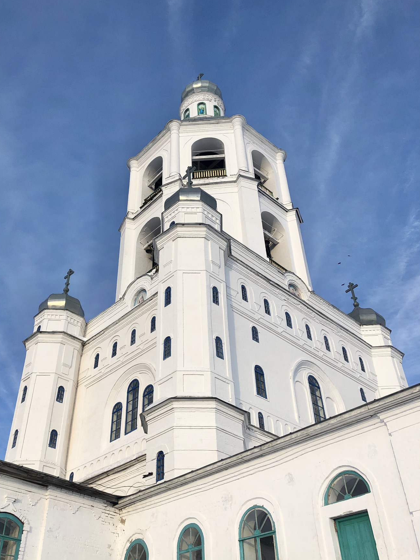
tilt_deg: +40.6
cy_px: 284
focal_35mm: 33
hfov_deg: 42.8
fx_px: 534
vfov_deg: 55.4
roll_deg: -1.3
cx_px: 177
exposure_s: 1/1453
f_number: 1.8
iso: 20
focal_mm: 3.99
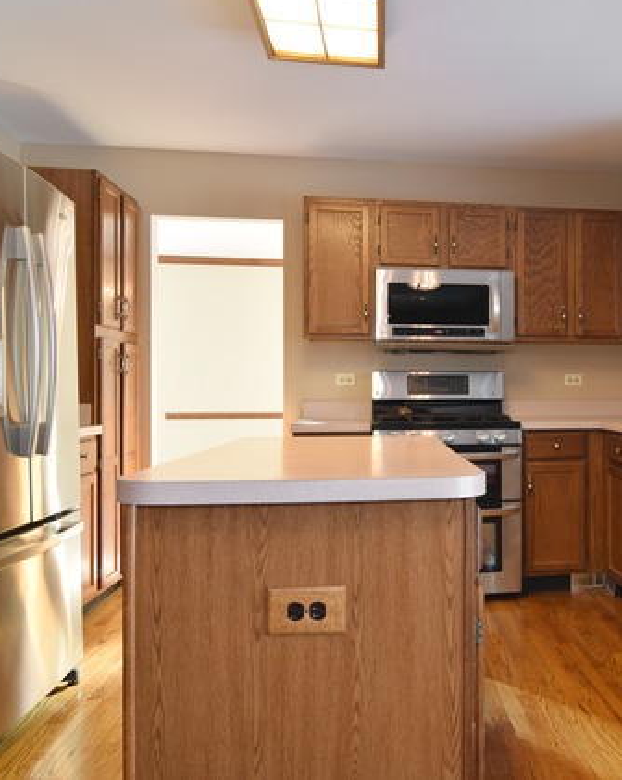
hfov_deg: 45.7
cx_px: 505
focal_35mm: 30
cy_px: 386
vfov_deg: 58.8
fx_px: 691
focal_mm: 14
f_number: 8
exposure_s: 1/5
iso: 200
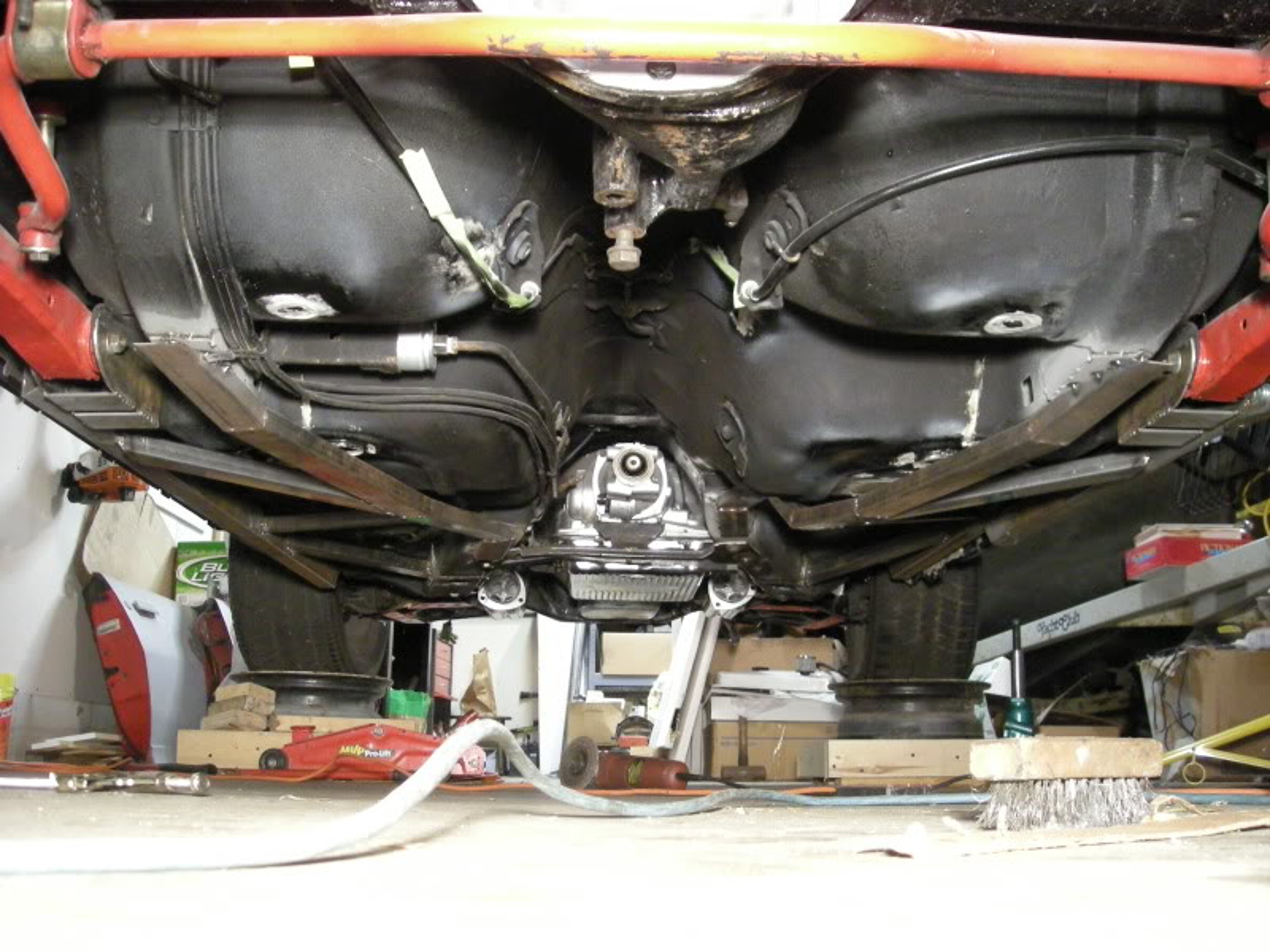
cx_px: 635
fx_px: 1284
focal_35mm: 35
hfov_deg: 52.6
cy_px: 476
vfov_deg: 40.7
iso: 404
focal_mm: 5.7
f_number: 2.8
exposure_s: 1/8
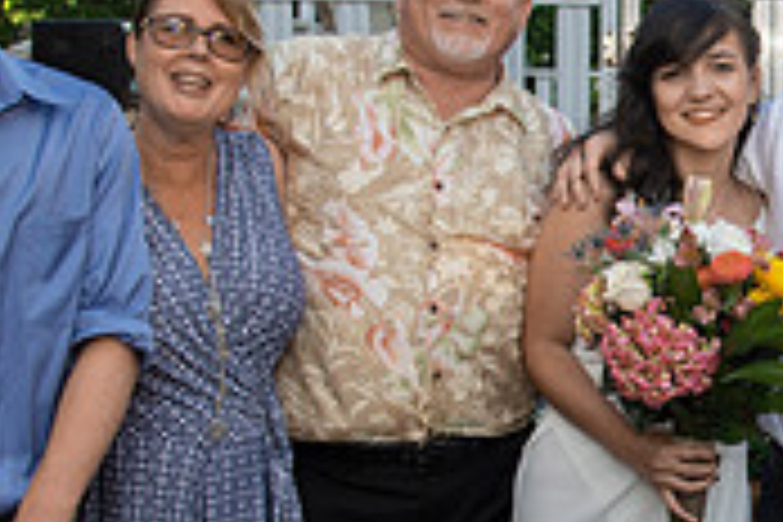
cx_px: 752
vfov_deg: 16.9
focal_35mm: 80
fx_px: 1740
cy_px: 421
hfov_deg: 24.4
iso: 100
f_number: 4
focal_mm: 24
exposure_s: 1/200
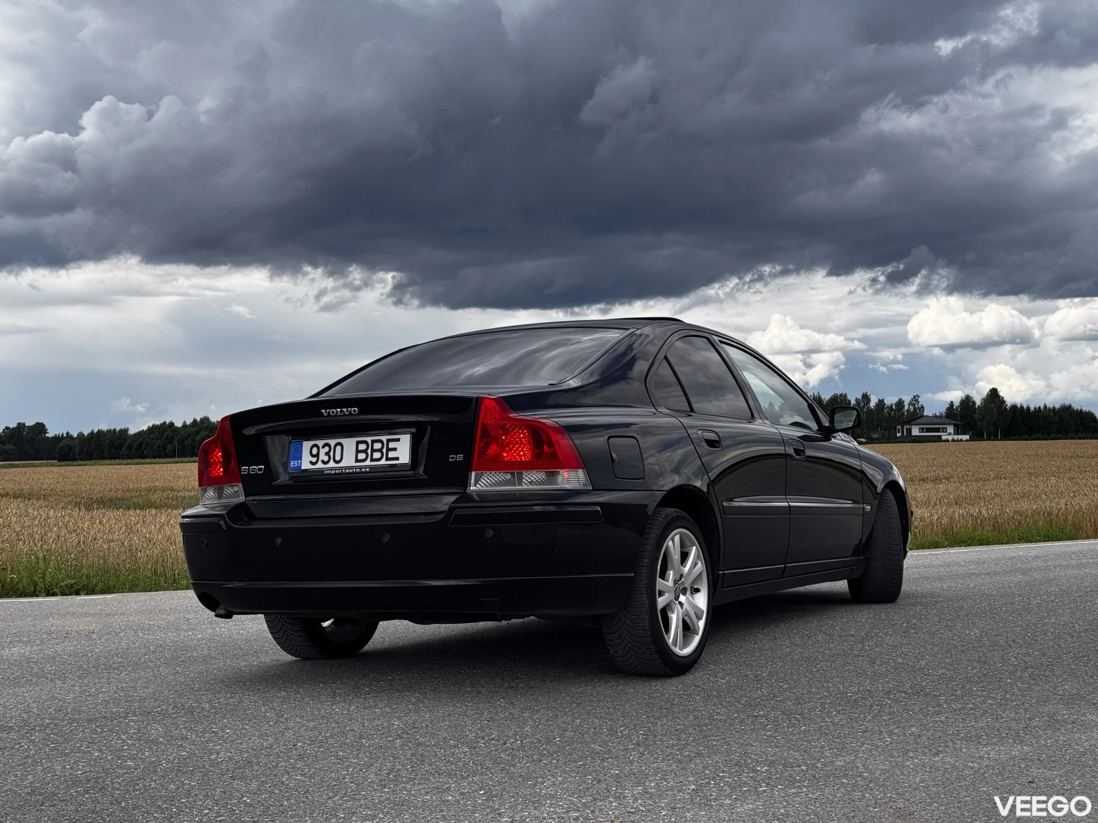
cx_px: 549
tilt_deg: +0.7
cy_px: 412
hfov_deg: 39.7
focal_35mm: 48
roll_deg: +0.6
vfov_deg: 30.3
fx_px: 1523
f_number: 1.78
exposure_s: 1/1724
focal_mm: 6.76
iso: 64
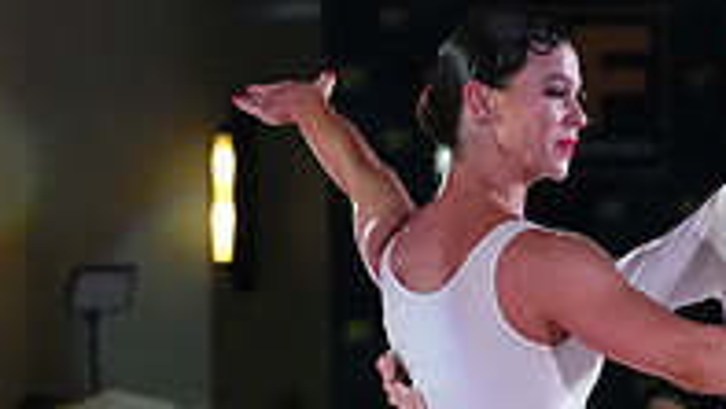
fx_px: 8512
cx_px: 650
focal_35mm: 442
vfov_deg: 2.7
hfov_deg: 4.9
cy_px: 682
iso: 8000
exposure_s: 1/400
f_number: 6.3
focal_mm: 143
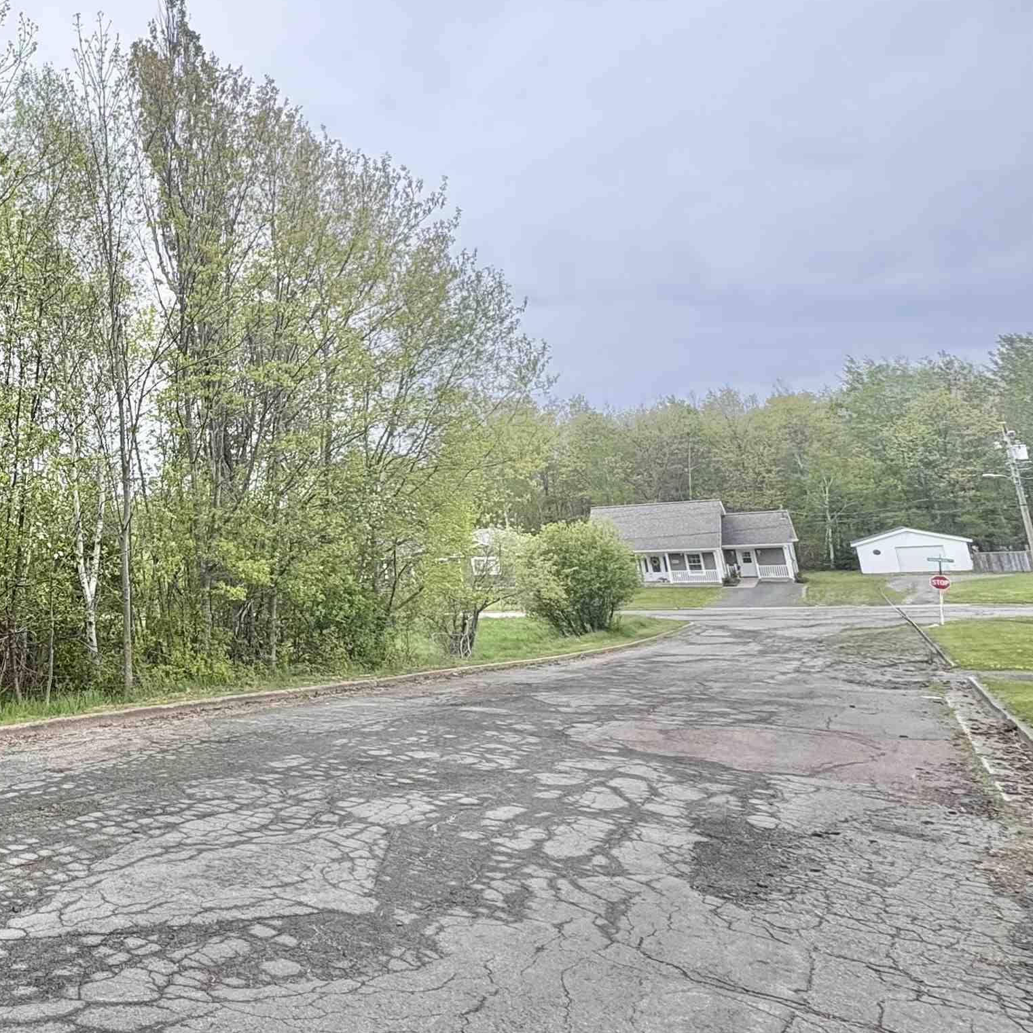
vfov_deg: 62.4
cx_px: -6
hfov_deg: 50.5
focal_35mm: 25
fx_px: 844
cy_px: 414
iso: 64
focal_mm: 2.22
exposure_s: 1/720
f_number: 2.2
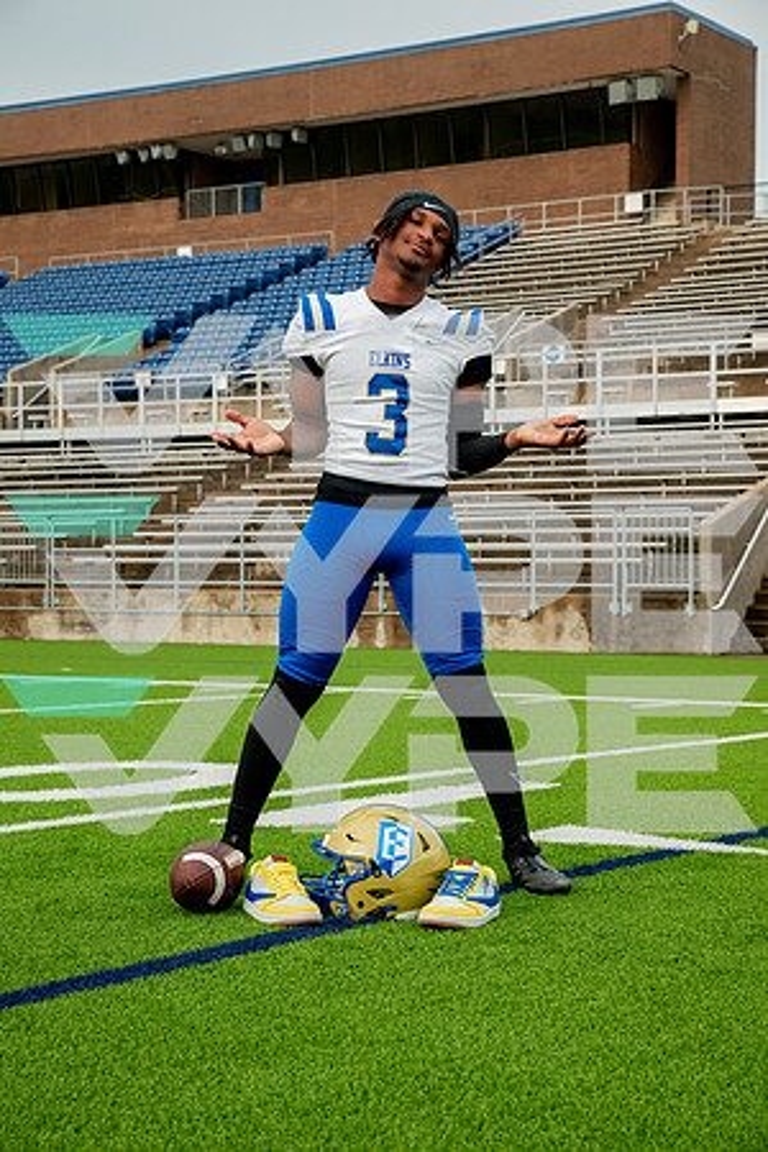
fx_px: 2240
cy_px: 576
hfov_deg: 19.5
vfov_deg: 28.8
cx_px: 384
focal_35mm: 70
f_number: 7.1
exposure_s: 1/320
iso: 200
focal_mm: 70
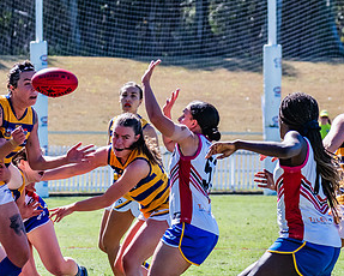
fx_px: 4717
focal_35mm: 463
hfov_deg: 4.2
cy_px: 187
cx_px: 162
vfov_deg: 3.3
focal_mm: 170
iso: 800
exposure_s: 1/1600
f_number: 7.1
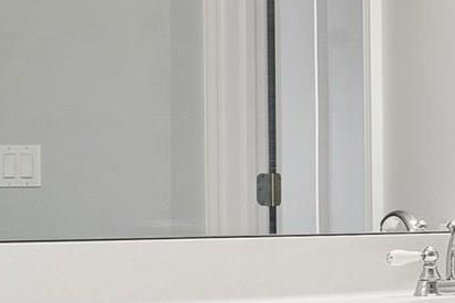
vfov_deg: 11.5
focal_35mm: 119
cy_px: 164
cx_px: 856
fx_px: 1503
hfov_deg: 14.7
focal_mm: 16
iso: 400
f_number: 14
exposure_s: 1/8
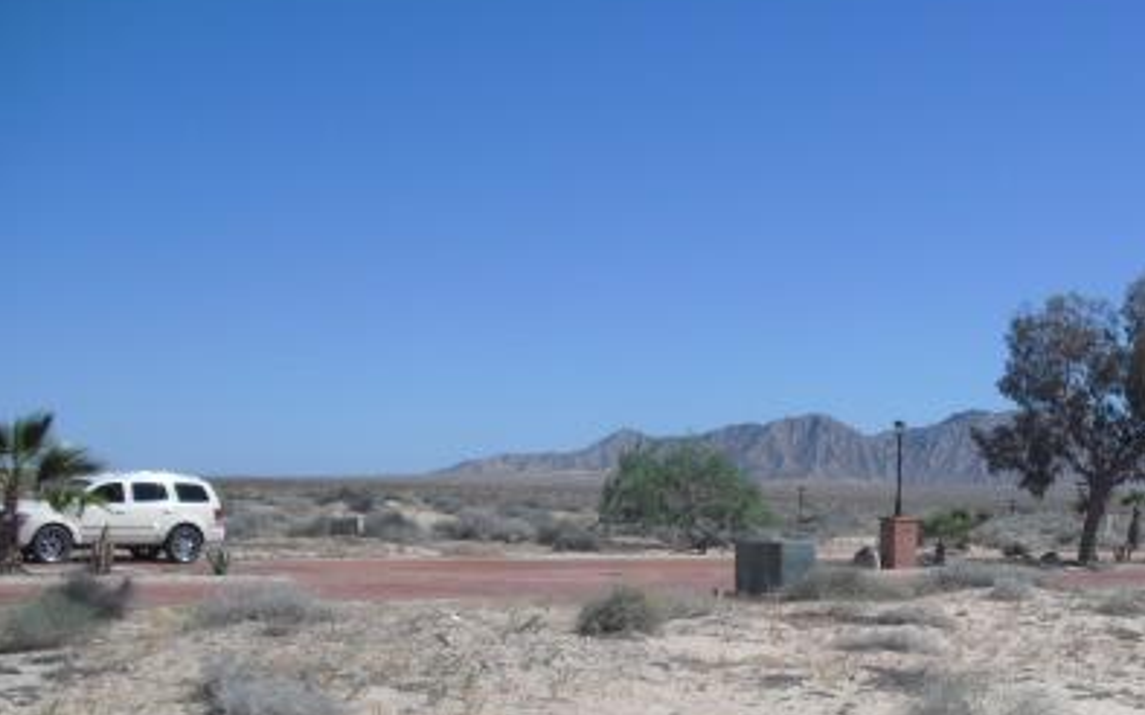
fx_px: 1934
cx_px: 878
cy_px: 514
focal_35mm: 62
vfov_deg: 20.8
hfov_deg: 32.3
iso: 64
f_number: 7.8
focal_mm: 6.3
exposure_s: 1/250
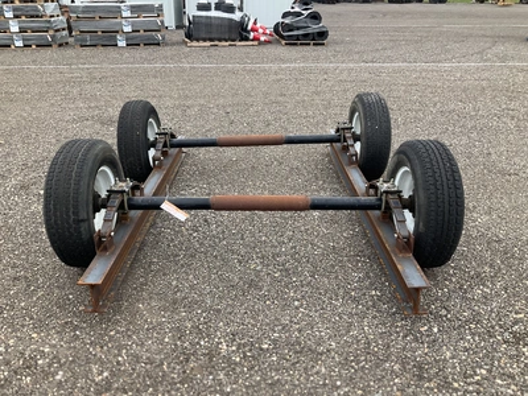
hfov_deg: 61.7
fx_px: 442
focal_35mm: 29
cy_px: 198
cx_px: 264
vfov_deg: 48.2
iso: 25
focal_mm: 3
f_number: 1.8
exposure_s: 1/642
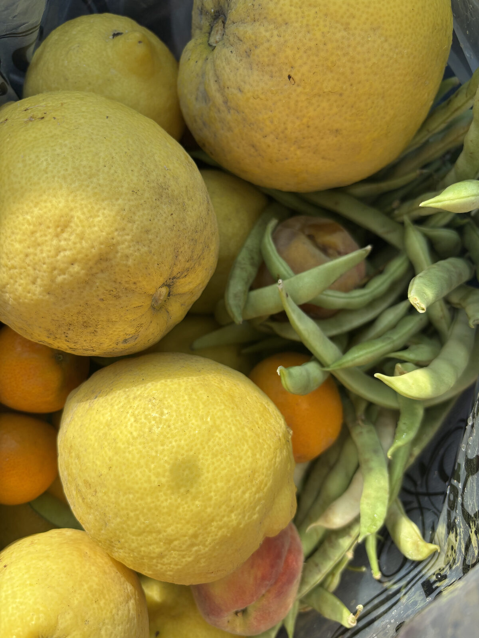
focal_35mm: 26
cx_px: 240
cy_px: 319
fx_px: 480
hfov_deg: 53.1
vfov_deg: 67.3
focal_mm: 5.96
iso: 50
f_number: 1.6
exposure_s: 1/1126
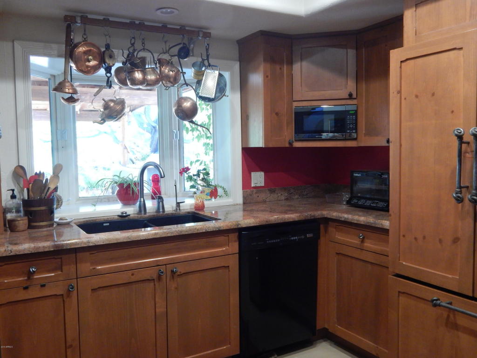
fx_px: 427
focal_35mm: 31
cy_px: 179
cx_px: 238
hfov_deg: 58.4
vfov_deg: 45.4
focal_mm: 5.6
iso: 400
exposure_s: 1/20
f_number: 3.2
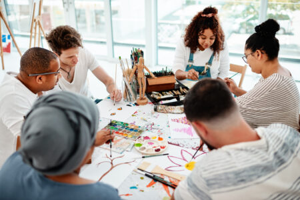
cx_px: 150
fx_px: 292
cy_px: 100
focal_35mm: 35
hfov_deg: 54.4
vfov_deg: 37.9
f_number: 2.2
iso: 200
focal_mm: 35
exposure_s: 1/200
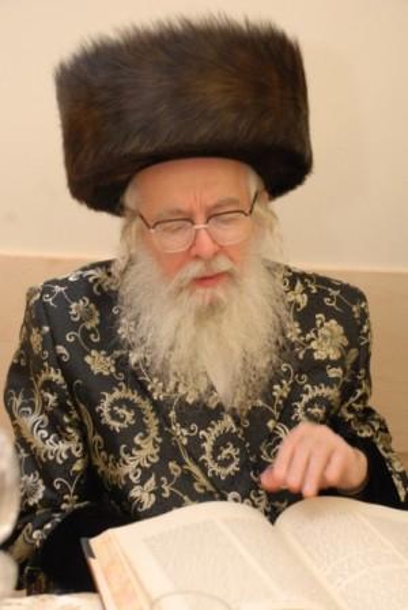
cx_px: 204
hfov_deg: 20.7
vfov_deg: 30.5
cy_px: 305
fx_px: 1118
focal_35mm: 66
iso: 800
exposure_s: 1/60
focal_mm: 44
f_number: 5.6
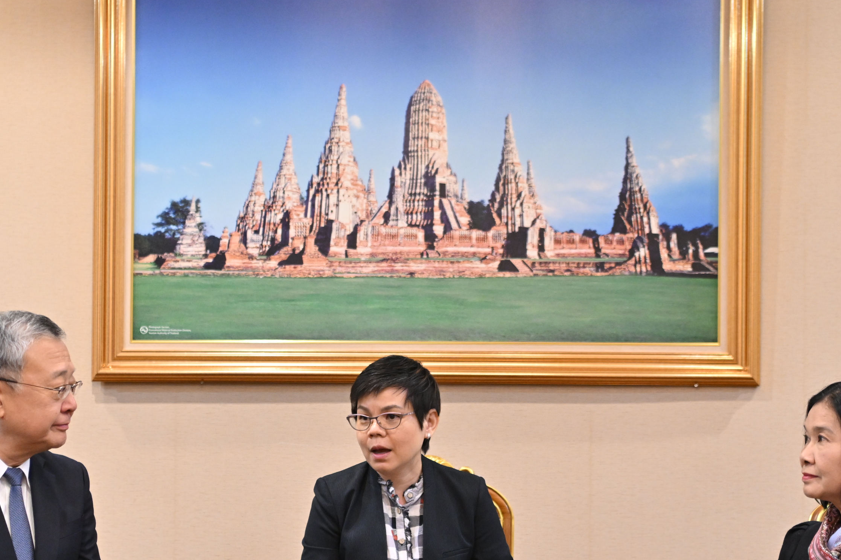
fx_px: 1985
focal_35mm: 85
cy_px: 419
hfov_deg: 23.9
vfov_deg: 16.0
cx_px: 392
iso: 2000
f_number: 2.8
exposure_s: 1/125
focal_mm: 46
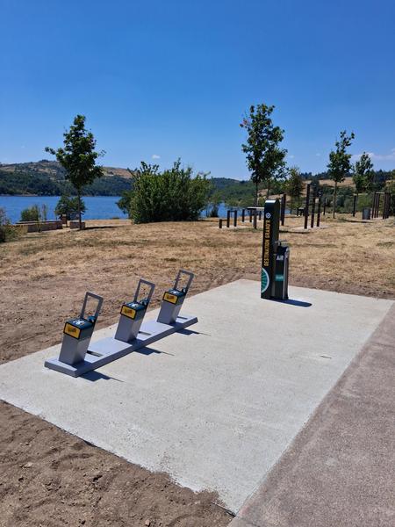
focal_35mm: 27
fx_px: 411
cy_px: 264
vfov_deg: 65.3
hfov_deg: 51.4
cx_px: 198
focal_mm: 4
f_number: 1.8
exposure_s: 1/1020
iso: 20
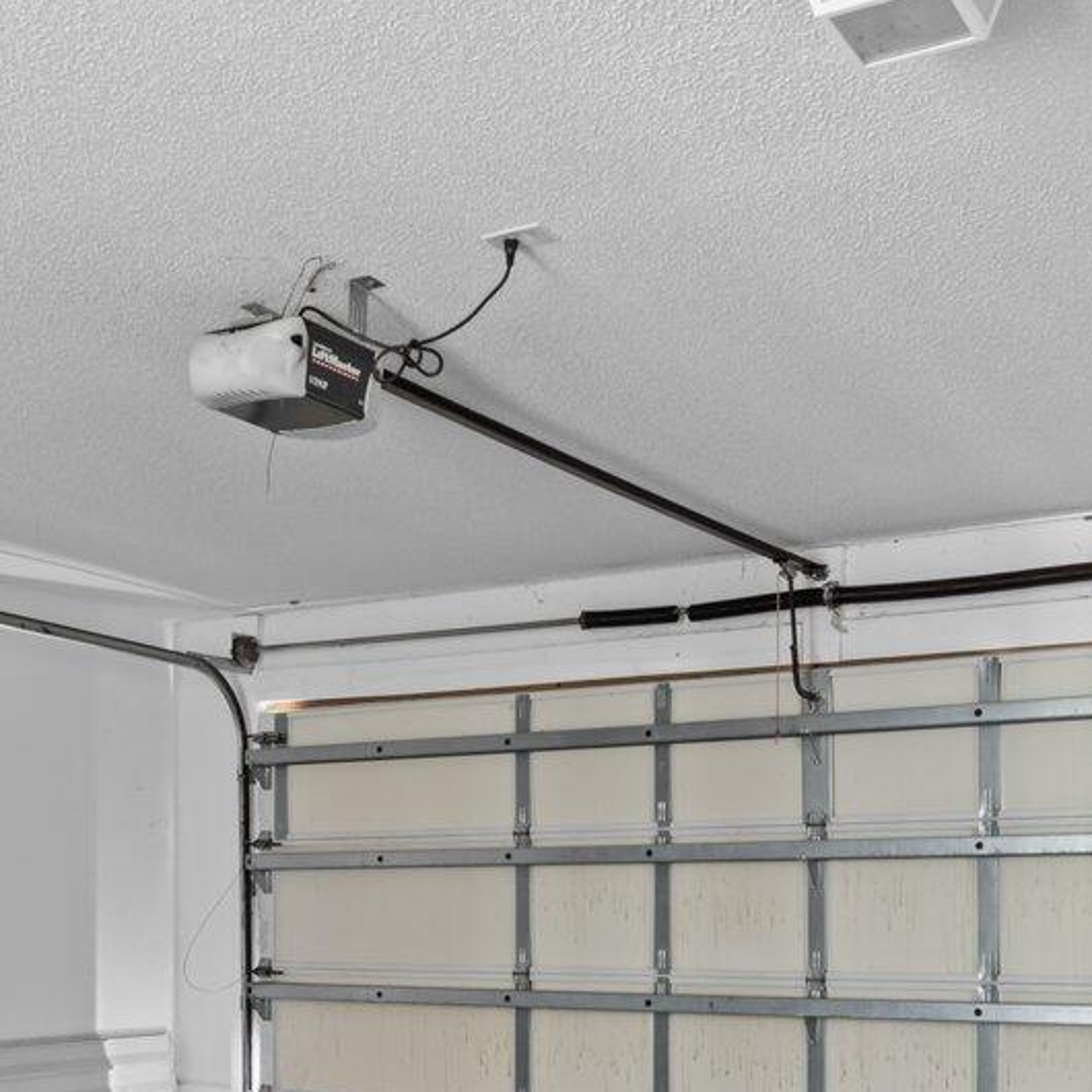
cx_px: 462
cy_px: 1019
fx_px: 1642
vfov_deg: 34.4
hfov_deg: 36.7
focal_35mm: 46
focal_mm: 14
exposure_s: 30
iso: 400
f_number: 9
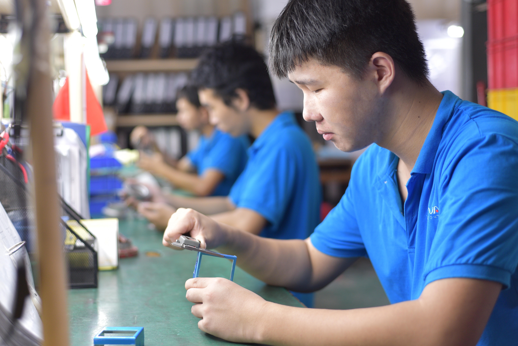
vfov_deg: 25.1
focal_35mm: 54
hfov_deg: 36.9
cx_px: 252
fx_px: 777
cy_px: 163
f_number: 2.5
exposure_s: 1/125
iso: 500
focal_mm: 50
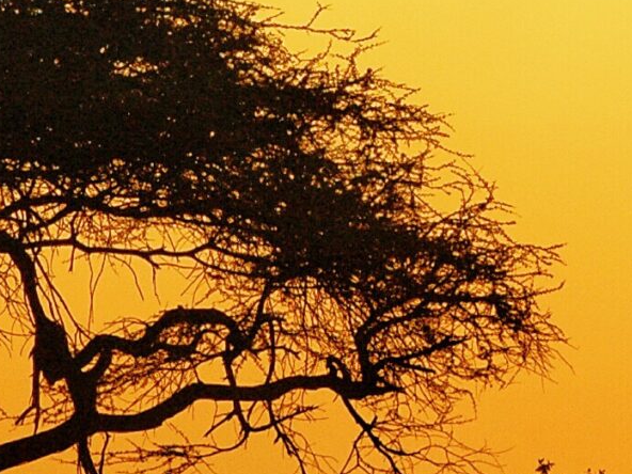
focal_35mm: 810
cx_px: 568
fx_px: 14789
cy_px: 83
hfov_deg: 2.4
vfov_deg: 1.8
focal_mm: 130
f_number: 11
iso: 250
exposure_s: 1/800
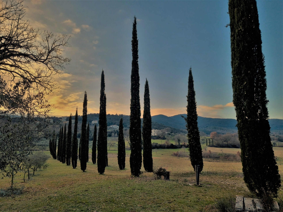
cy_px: 106
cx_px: 142
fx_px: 196
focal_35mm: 24
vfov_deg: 56.8
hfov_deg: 71.6
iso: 50
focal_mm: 6.7
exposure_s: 1/400
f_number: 1.8
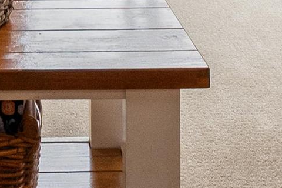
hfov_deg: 20.5
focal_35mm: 96
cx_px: -2
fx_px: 752
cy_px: -274
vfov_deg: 11.5
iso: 200
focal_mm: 10
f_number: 7.1
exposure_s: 1/20
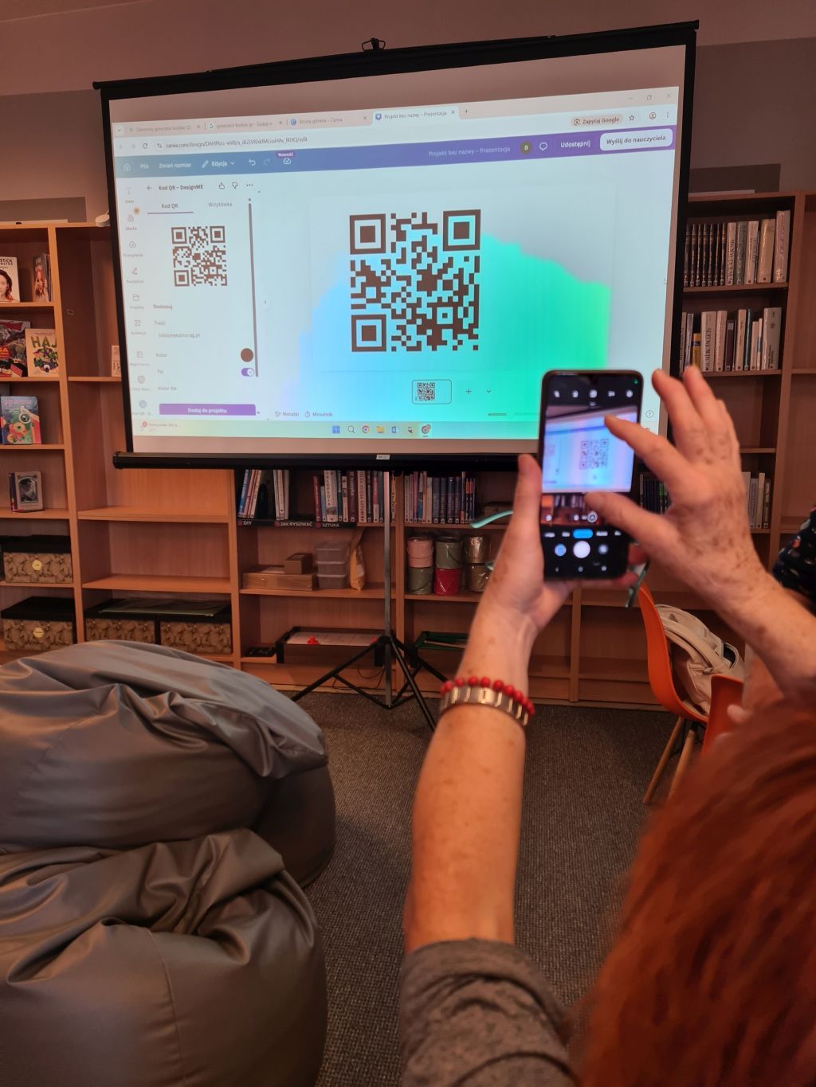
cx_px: 408
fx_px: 817
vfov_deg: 67.3
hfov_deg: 53.1
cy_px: 544
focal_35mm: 26
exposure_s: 1/60
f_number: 1.8
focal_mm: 5.4
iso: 80
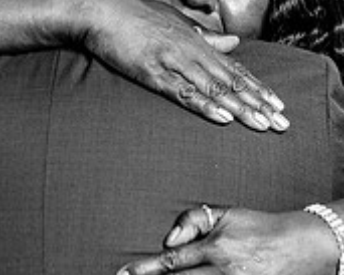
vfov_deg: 4.2
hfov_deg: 5.2
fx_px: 3759
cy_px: 83
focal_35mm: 369
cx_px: 159
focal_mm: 116
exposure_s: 1/200
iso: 320
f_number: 4
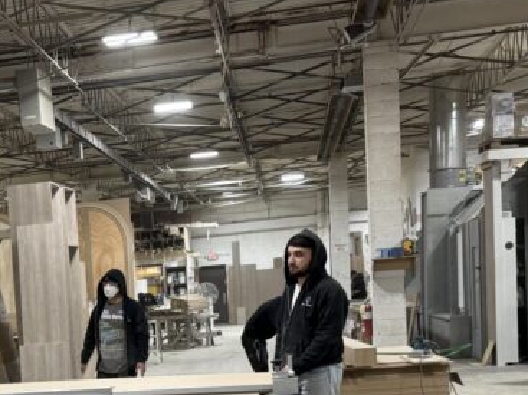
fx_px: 1022
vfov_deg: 21.2
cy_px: 396
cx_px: 13
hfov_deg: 27.5
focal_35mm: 67
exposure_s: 1/120
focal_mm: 6.76
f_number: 1.78
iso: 160
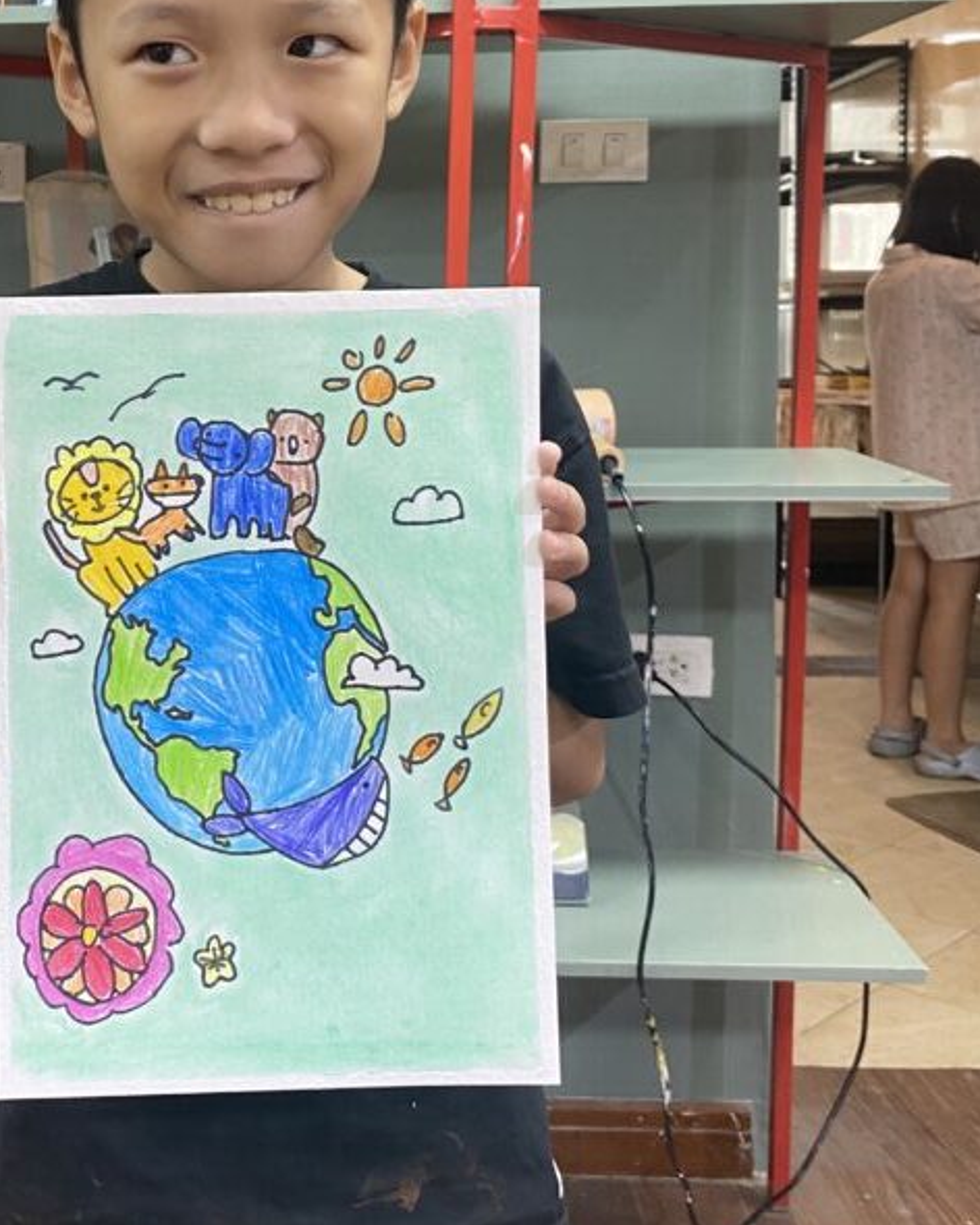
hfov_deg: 33.9
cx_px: 206
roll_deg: -0.1
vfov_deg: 42.6
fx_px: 1559
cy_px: 457
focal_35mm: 43
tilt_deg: -2.1
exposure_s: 1/50
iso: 64
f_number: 1.8
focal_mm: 4.25
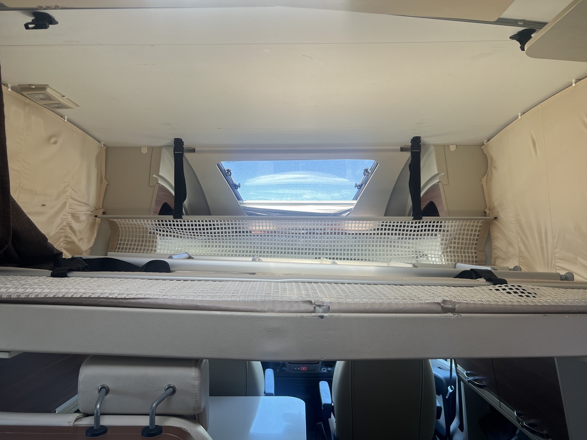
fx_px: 441
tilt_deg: +3.3
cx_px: 294
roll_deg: +2.8
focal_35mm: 26
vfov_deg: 53.1
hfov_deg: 67.3
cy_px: 220
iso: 40
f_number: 1.5
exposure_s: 1/153
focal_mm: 5.7
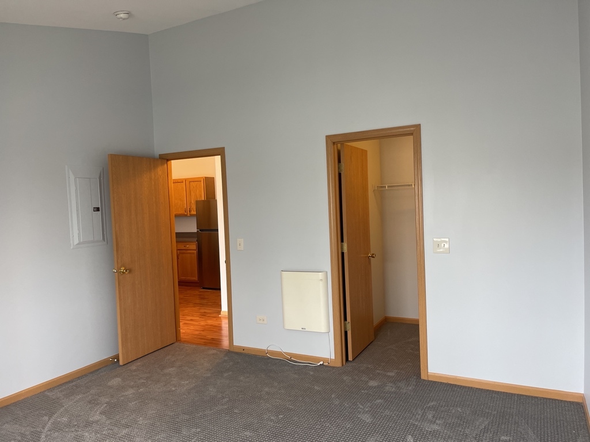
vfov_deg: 53.1
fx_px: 443
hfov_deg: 67.3
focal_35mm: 26
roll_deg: +2.3
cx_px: 295
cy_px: 221
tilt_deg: -2.5
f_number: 1.6
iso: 125
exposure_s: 1/62
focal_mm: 5.1
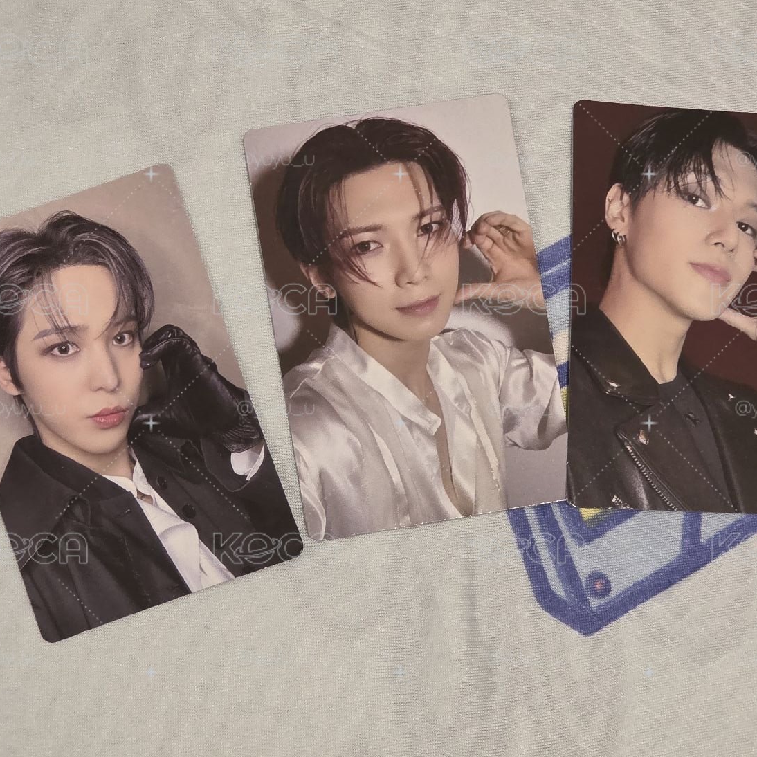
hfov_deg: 16.3
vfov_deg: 16.3
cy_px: 340
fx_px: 2647
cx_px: 400
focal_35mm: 107
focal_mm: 7.9
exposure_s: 1/60
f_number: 2.4
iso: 400
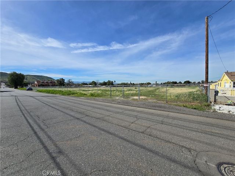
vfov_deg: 89.9
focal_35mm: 13
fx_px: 88
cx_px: 118
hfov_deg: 106.2
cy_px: 88
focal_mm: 2.2
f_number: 2.2
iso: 50
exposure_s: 1/3637
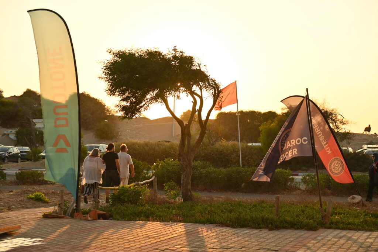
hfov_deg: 28.8
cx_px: 189
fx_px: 735
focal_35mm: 70
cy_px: 126
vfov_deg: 19.5
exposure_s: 1/1500
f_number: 2.8
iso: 200
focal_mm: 70
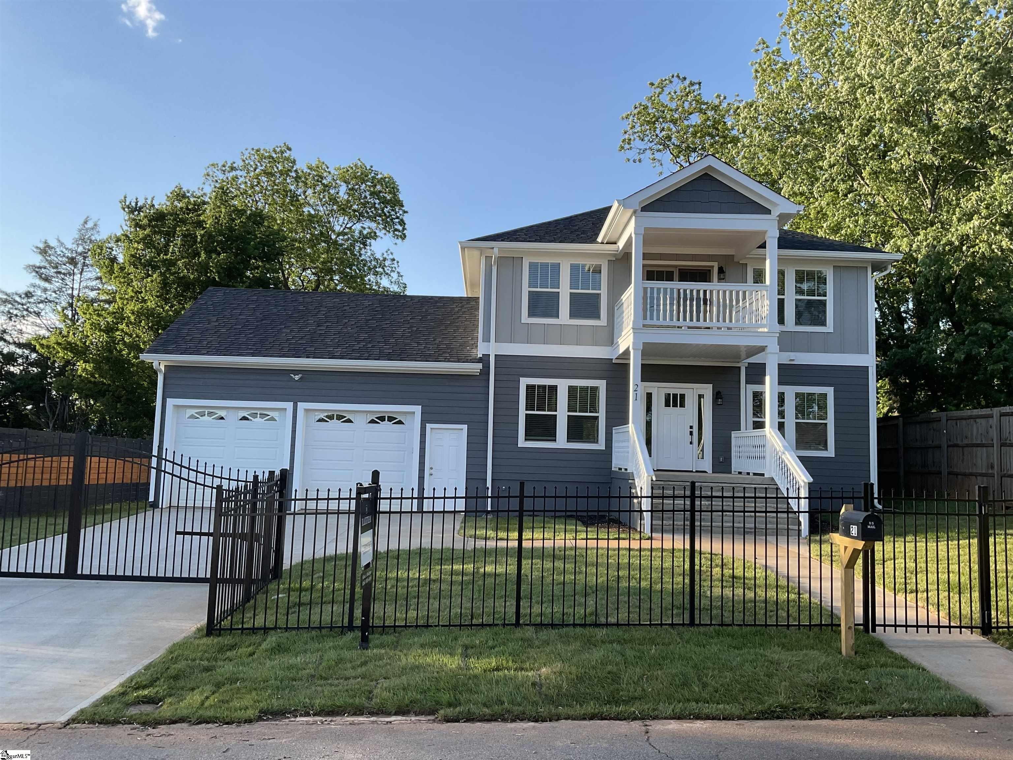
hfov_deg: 61.7
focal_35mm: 29
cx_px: 506
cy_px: 380
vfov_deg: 48.2
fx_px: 849
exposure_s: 1/545
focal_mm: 3
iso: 16
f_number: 1.8
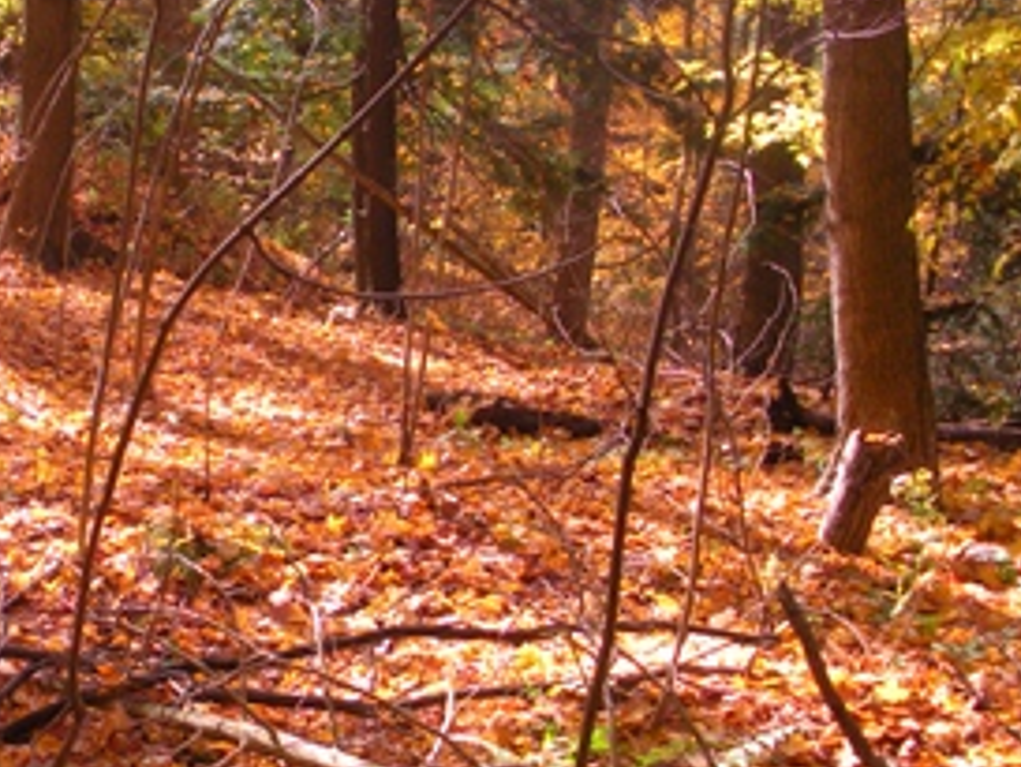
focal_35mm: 79
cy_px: 355
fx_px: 2331
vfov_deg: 18.7
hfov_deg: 24.1
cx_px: 142
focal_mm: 6.3
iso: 107
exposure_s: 1/118
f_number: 3.5
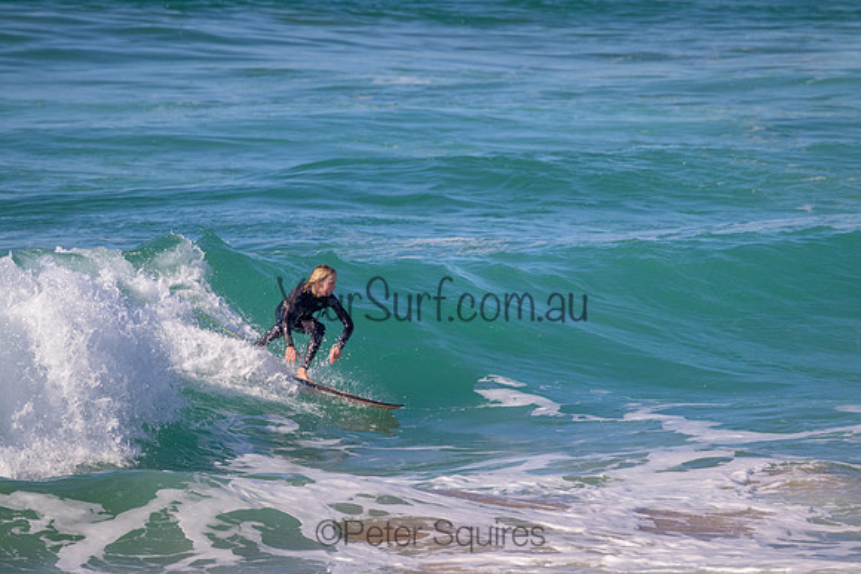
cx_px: 430
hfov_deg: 2.6
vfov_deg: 1.7
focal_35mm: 800
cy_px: 287
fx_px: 19137
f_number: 11
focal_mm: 800
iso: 1600
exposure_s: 1/2000
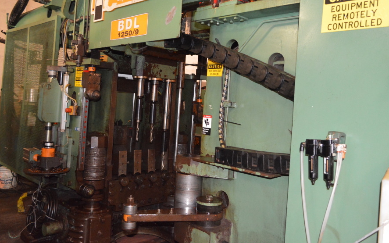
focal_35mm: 31
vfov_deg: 40.4
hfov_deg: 61.1
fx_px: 329
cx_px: 213
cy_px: 99
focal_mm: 18
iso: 3200
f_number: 3.5
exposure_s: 1/15
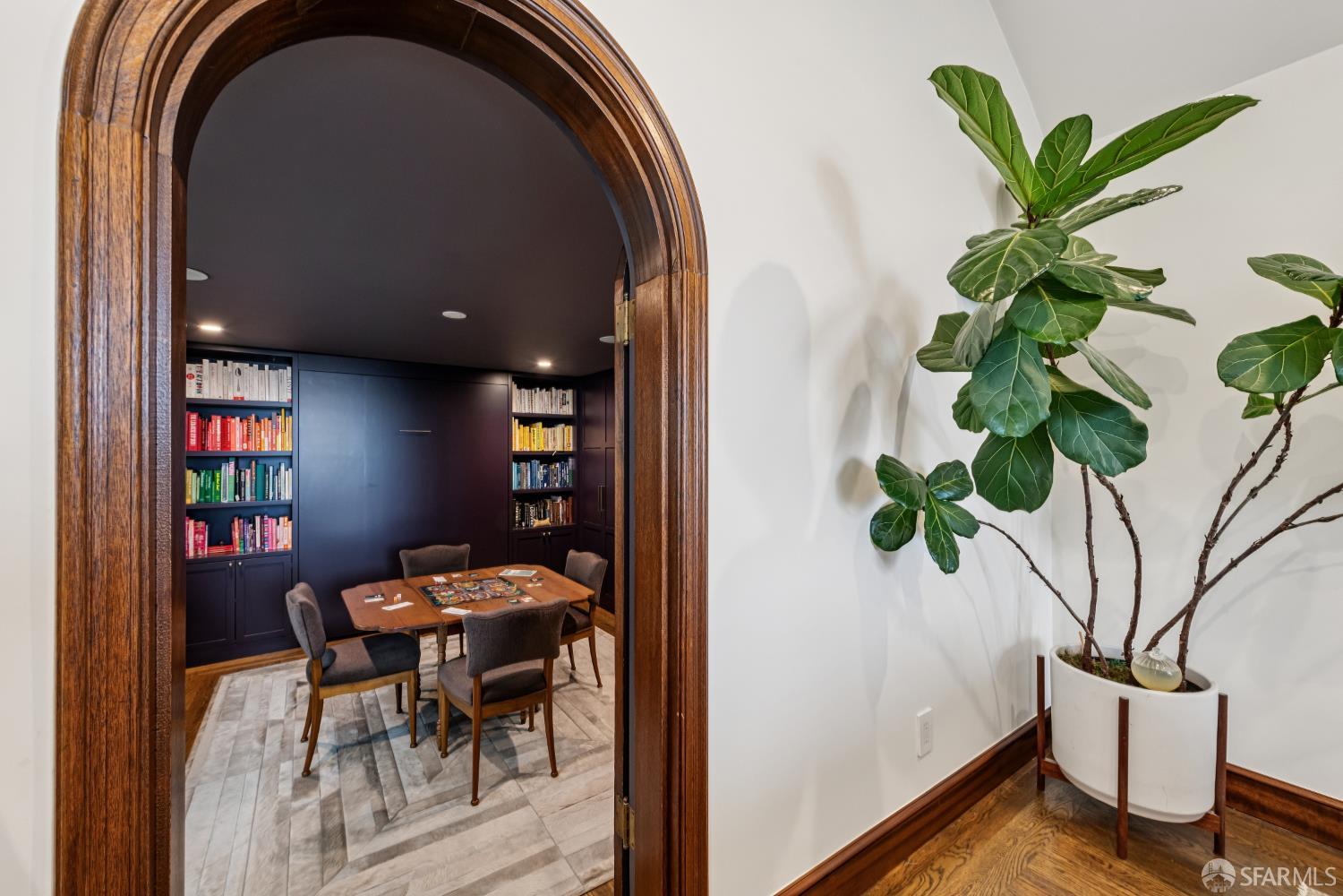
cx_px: 672
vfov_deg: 81.2
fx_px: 522
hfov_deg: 104.3
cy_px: 448
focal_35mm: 14
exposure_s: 1/8
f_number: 11
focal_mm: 14
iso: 640
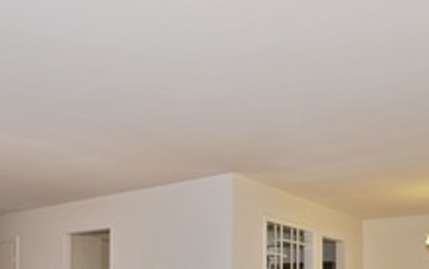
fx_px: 491
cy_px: 292
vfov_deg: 28.0
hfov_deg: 46.2
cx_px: 132
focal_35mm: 42
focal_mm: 14
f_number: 8
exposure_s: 1/40
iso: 320
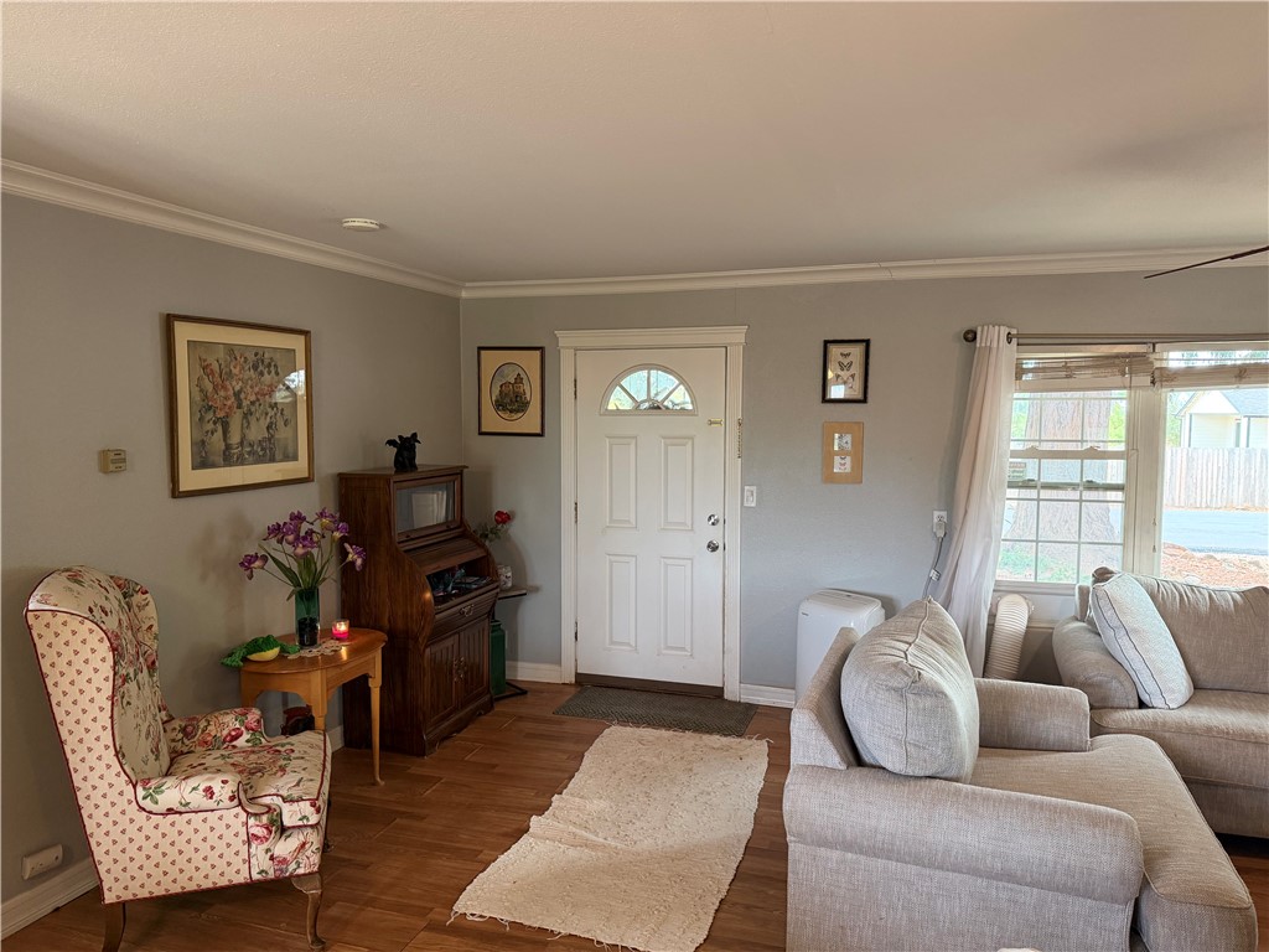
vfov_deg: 56.8
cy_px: 476
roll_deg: +0.7
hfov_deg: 71.6
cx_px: 634
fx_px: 880
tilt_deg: -5.1
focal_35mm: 24
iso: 320
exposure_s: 1/60
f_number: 1.78
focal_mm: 6.76
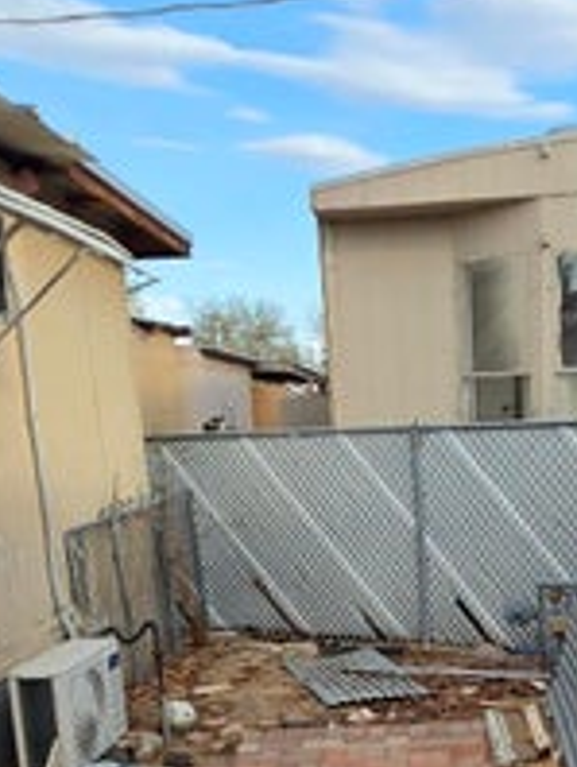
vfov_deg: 40.7
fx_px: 931
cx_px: 410
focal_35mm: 42
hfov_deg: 33.9
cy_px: 717
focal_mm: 2.2
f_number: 1.9
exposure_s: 1/673
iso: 32
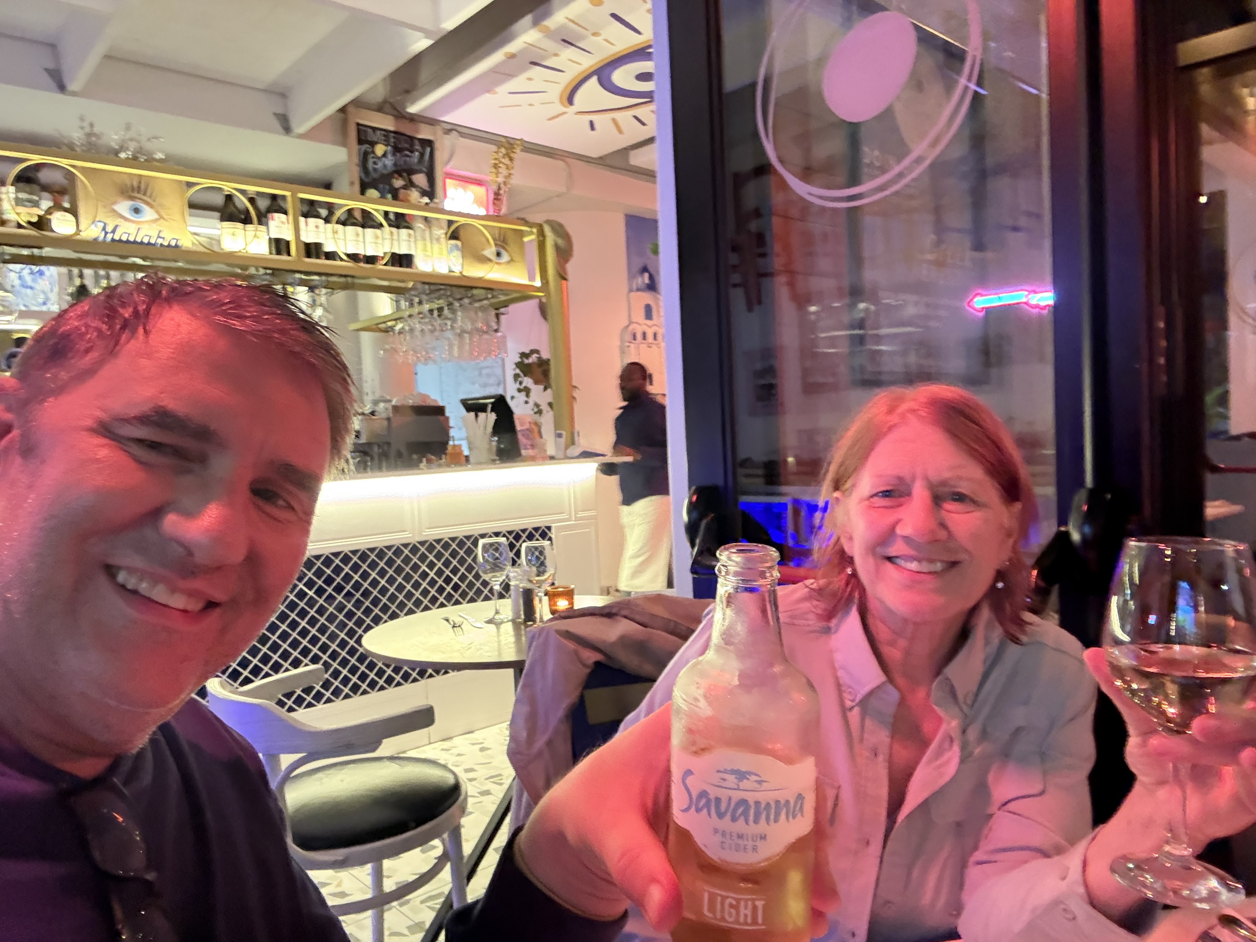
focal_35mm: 23
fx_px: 835
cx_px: 628
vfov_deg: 58.9
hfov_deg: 73.9
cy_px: 471
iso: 640
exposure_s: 1/20
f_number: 1.9
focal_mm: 2.69
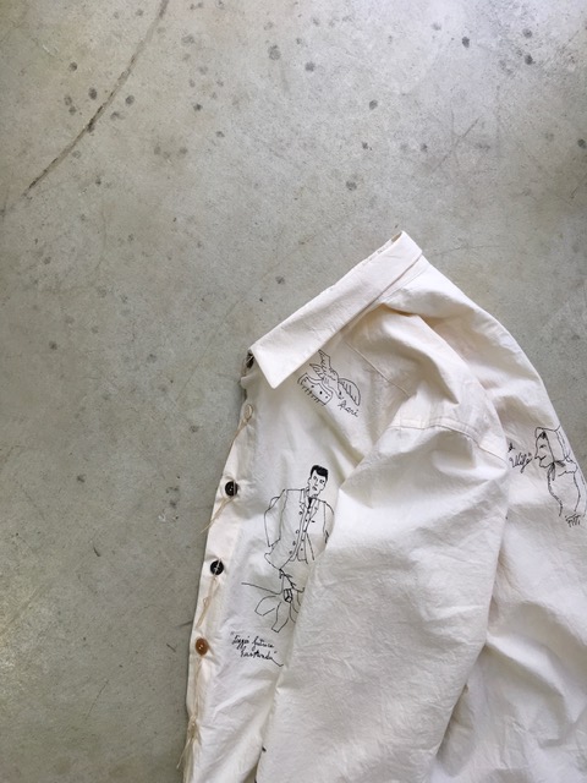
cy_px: 392
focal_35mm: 29
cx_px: 294
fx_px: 656
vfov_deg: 61.7
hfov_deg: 48.2
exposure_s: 1/100
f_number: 2.2
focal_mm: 4.15
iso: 40
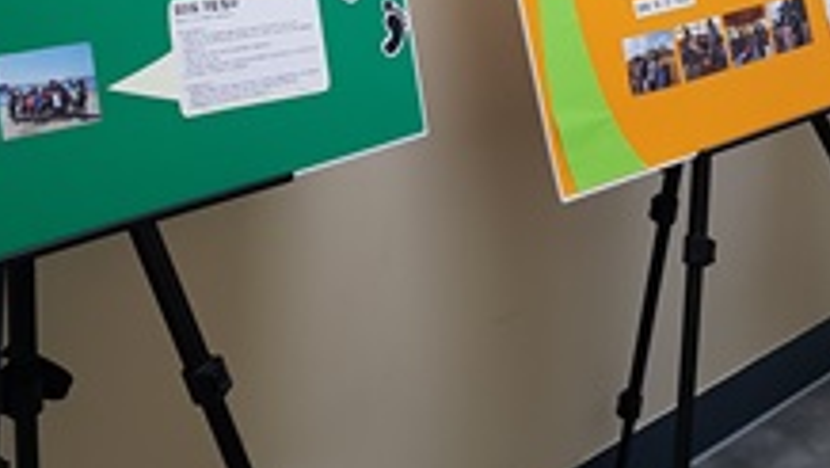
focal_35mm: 65
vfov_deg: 17.8
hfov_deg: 32.3
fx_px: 1432
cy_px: -70
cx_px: 445
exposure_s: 1/60
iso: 80
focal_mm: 4.3
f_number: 1.7
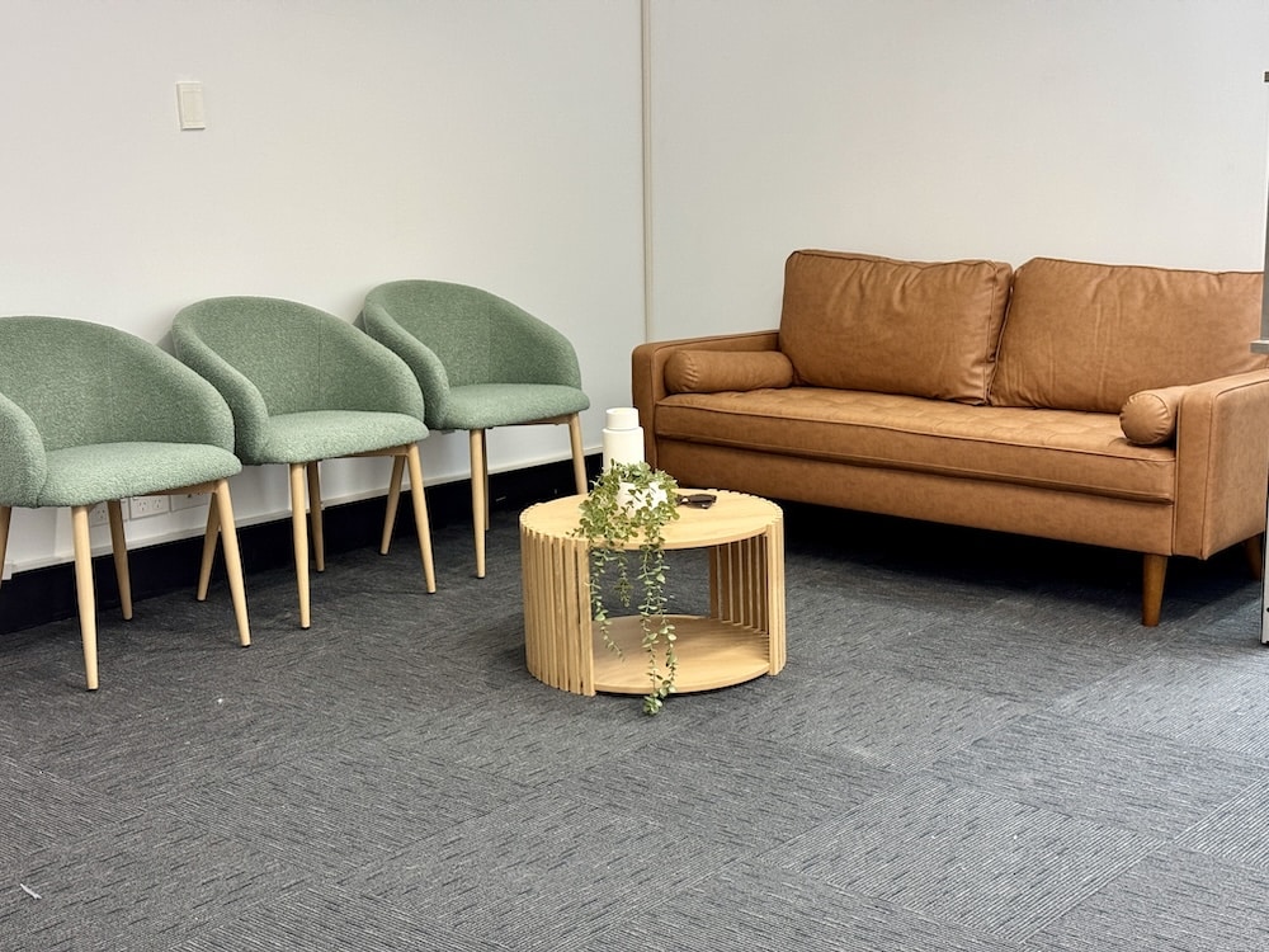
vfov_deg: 30.3
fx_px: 1760
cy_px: 476
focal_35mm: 48
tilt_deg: -11.0
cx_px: 634
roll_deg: +1.3
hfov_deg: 39.7
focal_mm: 6.76
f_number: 1.78
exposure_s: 1/50
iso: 250
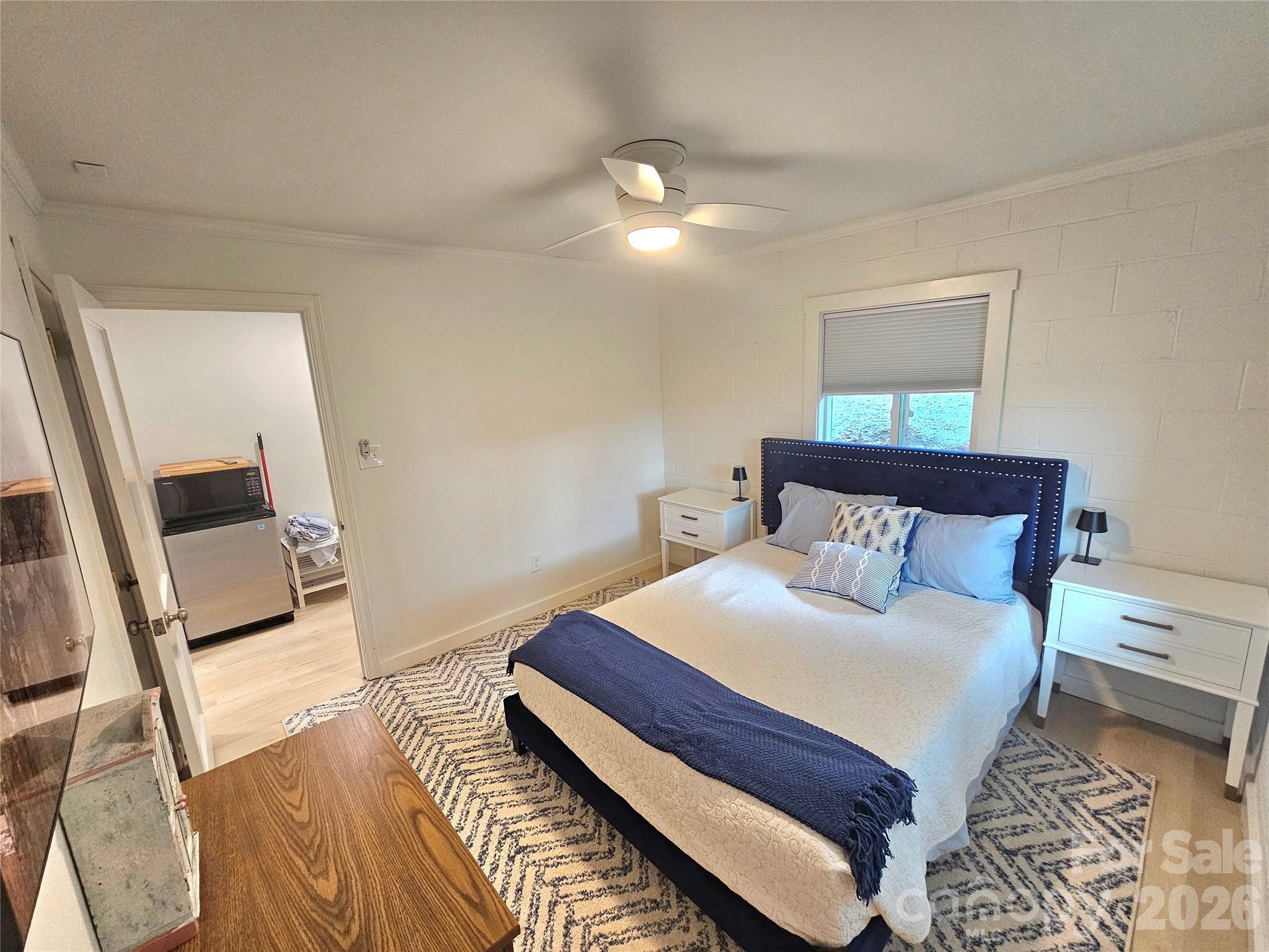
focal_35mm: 13
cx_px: 634
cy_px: 476
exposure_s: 1/60.2
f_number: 2.2
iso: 250
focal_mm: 2.2
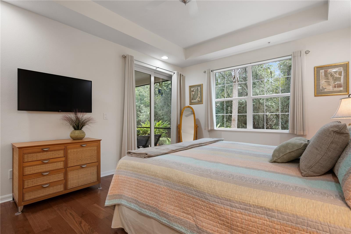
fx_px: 171
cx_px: 176
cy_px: 117
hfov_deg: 91.6
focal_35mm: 18
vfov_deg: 68.9
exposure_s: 1/15
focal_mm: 17.5
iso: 400
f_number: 8
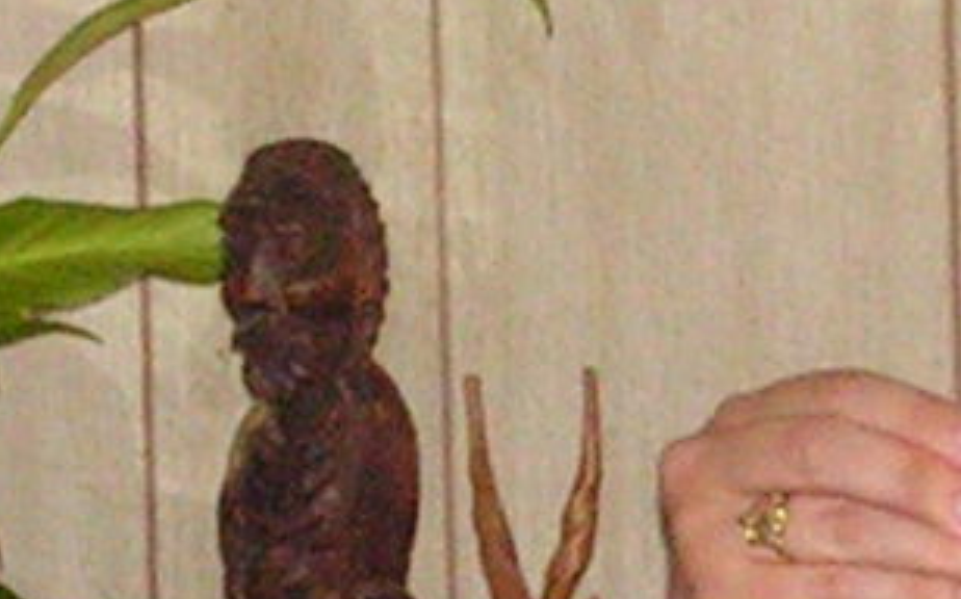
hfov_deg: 3.0
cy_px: 502
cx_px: 1164
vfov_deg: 1.9
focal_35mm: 697
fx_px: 18241
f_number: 3.2
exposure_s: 1/100
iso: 200
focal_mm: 14.8
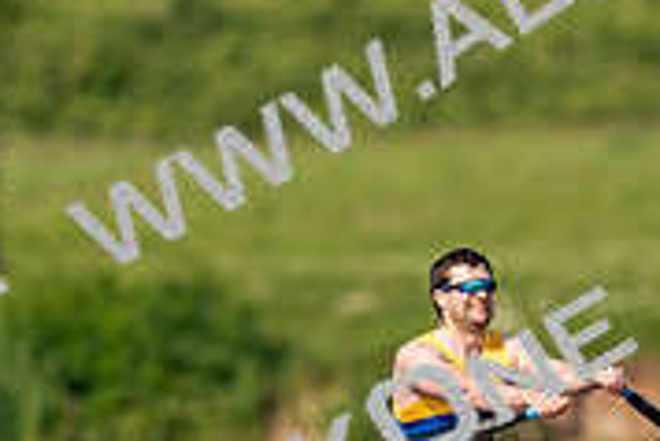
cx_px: 527
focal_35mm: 1957
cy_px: 276
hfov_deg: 1.1
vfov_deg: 0.7
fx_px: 35907
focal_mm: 600
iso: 250
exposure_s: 1/2500
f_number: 4
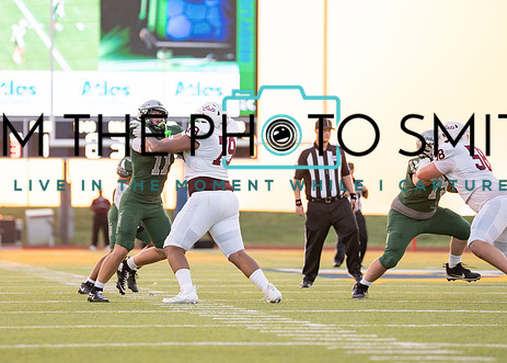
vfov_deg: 4.8
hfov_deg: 6.7
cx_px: 182
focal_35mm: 300
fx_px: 4321
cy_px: 147
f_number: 2.8
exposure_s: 1/1250
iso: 640
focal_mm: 200
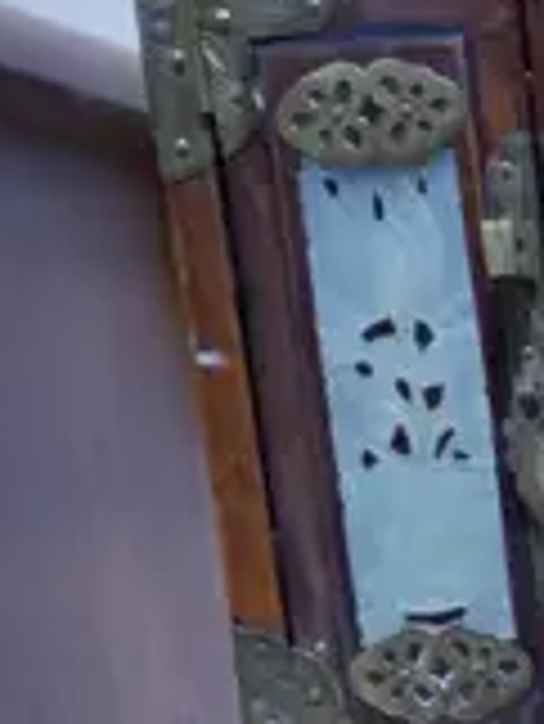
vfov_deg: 9.3
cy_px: 2037
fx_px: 3725
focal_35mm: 178
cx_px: 1508
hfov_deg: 7.5
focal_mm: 14
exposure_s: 1/60
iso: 500
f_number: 3.5
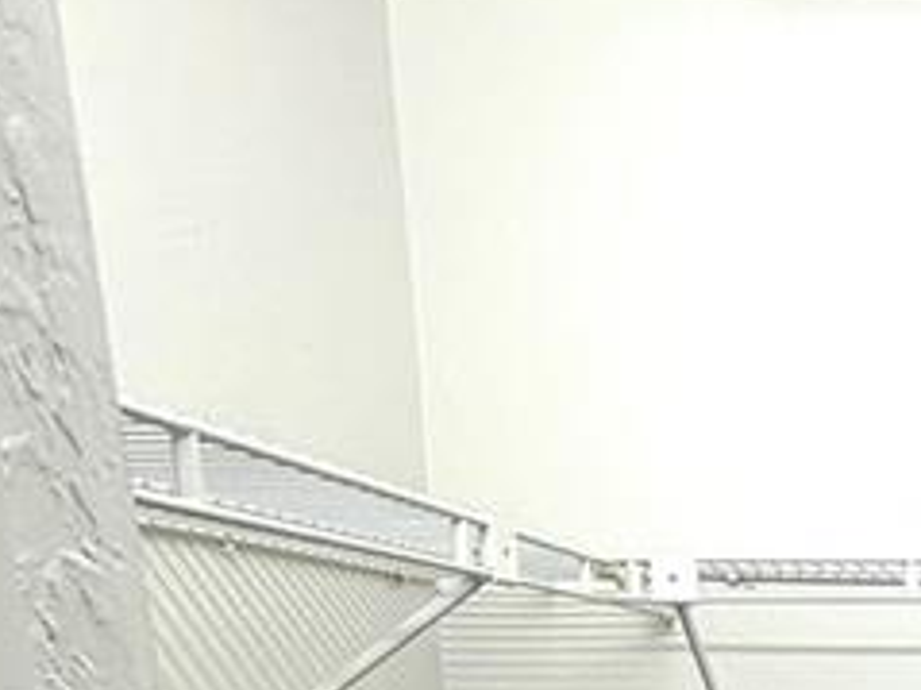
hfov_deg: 35.1
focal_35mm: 45
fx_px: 1197
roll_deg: -0.6
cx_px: 1052
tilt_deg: -9.2
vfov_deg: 27.0
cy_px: 898
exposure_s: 1/120
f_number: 2.2
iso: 200
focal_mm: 2.22
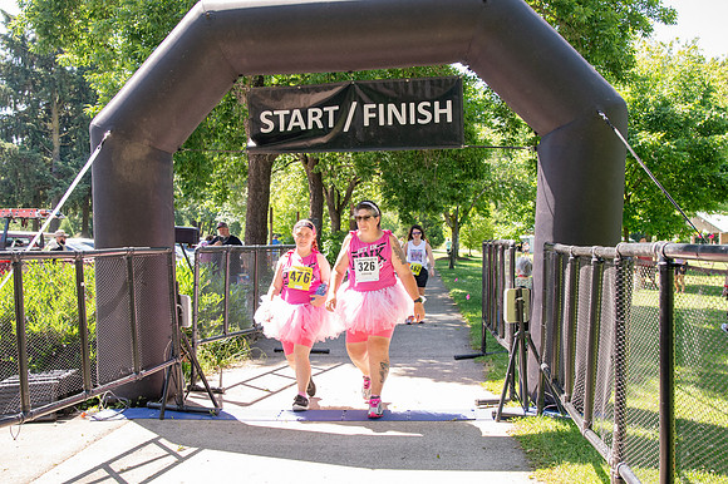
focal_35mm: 36
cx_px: 364
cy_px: 242
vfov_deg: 36.8
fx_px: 728
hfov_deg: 53.2
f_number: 4
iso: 500
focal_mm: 24
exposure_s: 1/400
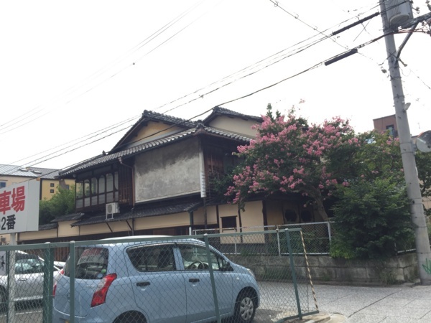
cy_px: 162
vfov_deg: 48.2
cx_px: 216
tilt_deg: +9.9
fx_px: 361
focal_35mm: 29
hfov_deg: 61.7
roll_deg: +2.0
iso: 32
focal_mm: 4.15
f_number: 2.2
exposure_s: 1/807
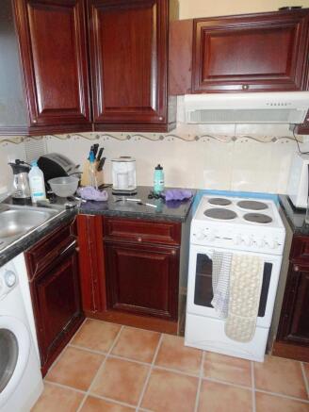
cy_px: 206
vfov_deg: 67.3
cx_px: 154
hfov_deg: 53.1
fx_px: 309
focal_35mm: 26
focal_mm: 4.7
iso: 200
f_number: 2.8
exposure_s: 1/60
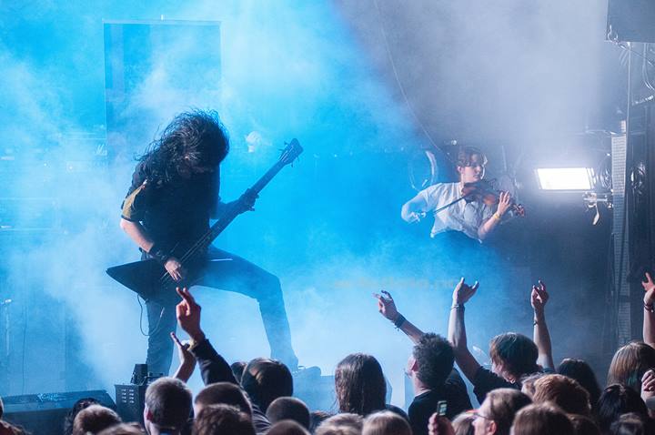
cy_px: 218
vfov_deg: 11.4
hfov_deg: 17.1
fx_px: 2180
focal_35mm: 120
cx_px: 328
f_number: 2.8
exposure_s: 1/400
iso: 2000
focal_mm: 80
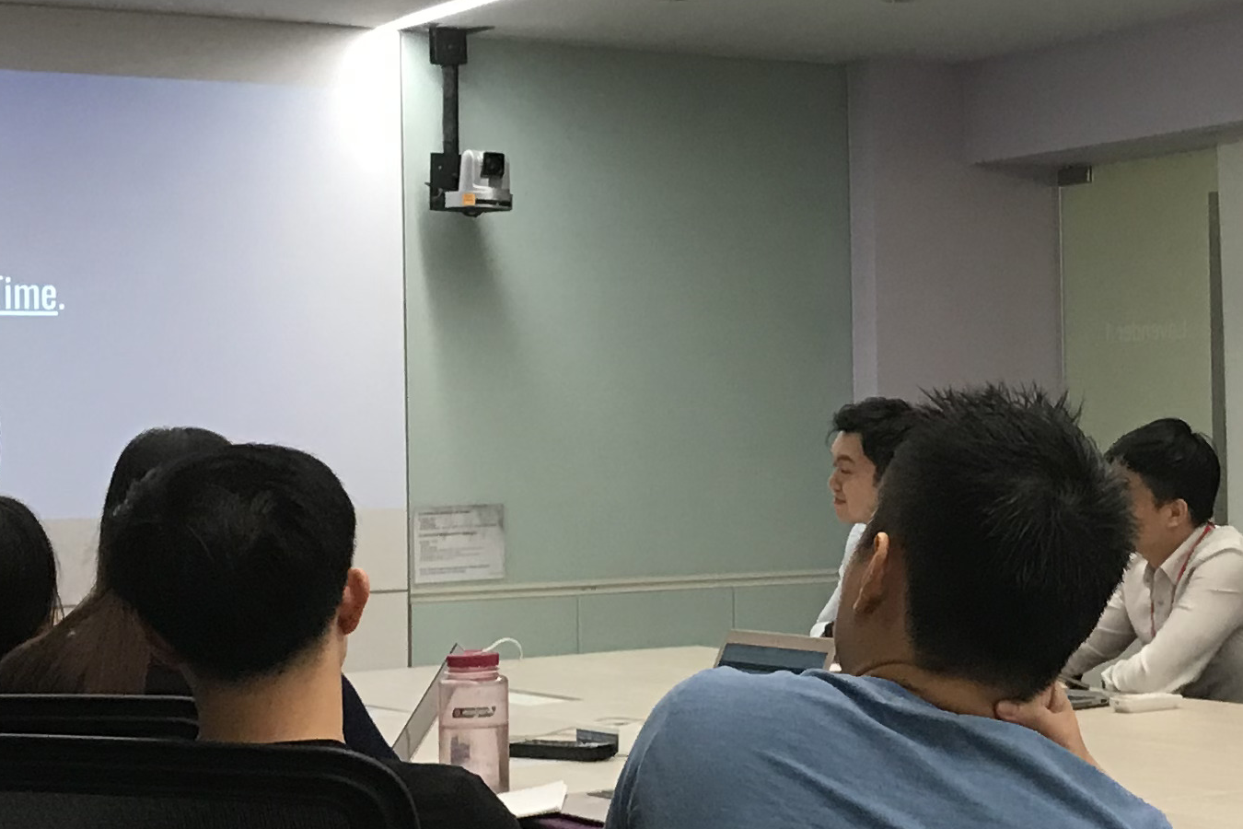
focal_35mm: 87
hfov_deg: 23.0
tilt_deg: +3.7
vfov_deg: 15.7
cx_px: 1004
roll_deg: +0.6
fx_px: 3004
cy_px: 386
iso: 40
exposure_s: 1/25
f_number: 1.8
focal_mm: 3.99
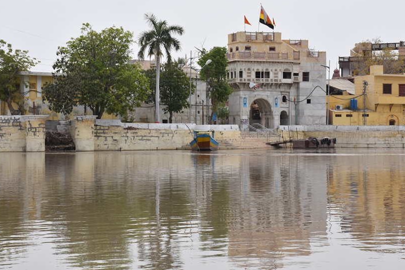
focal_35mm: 91
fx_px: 1024
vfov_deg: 15.0
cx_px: 210
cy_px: 112
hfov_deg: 22.4
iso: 160
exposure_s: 1/500
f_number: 8
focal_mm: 48
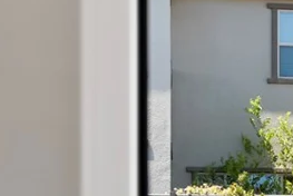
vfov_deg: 9.6
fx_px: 1141
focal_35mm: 140
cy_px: 260
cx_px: 423
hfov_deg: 13.8
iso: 400
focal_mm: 24
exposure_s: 1/80
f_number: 2.8
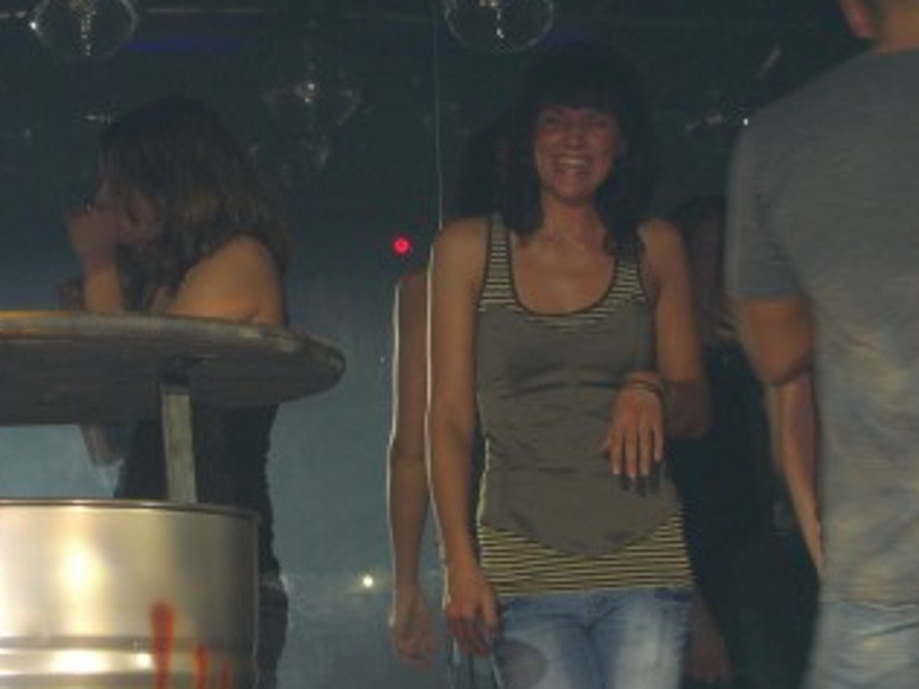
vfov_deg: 11.5
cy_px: 198
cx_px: 61
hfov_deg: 15.1
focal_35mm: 129
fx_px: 3425
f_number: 4
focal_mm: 14.2
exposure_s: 1/60
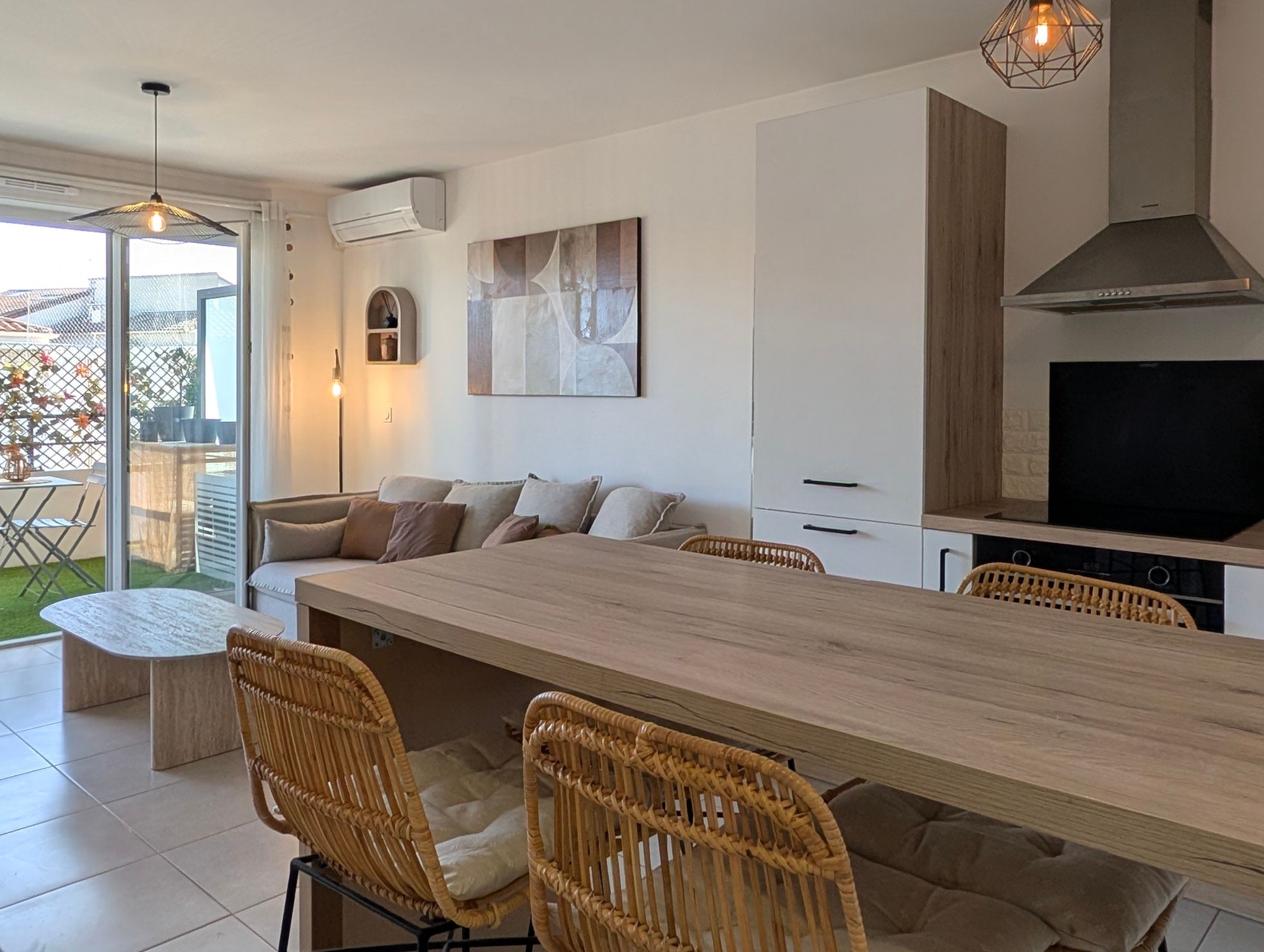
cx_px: 608
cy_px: 392
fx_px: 878
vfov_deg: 56.6
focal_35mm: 24
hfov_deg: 71.5
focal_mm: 2.02
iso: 47
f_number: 1.7
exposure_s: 1/440
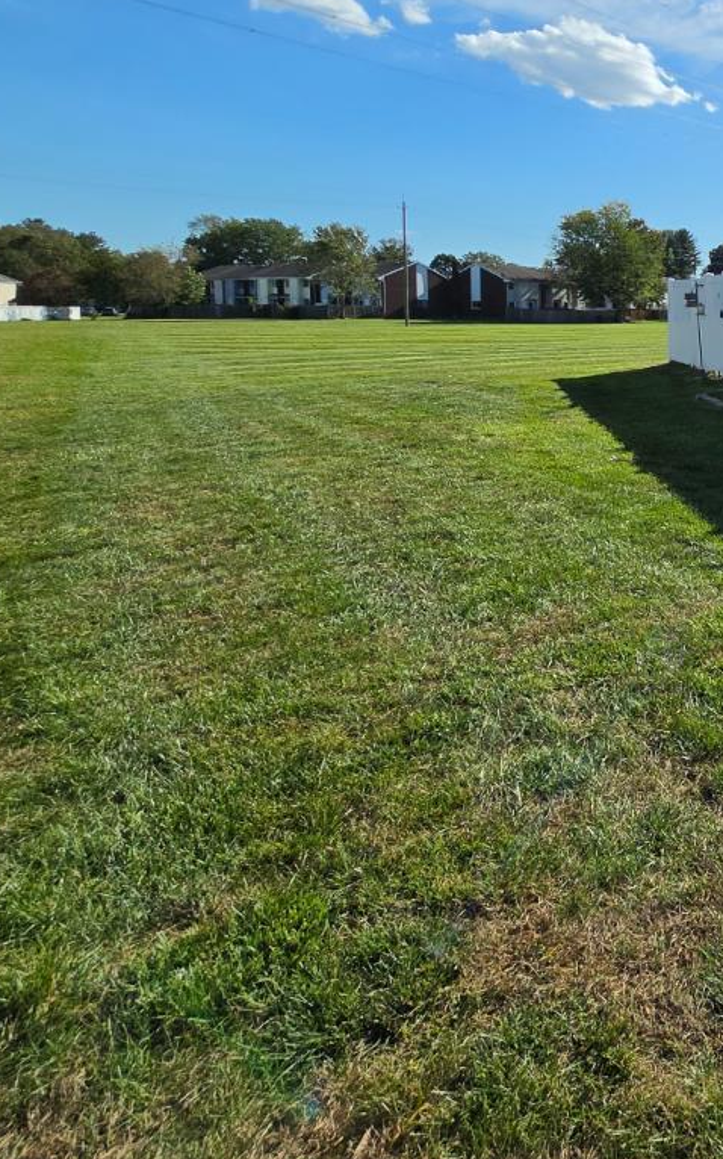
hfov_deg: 36.4
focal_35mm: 27
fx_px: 852
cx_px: 850
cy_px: 379
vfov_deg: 66.4
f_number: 2.2
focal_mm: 1.7
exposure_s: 1/4896
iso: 50
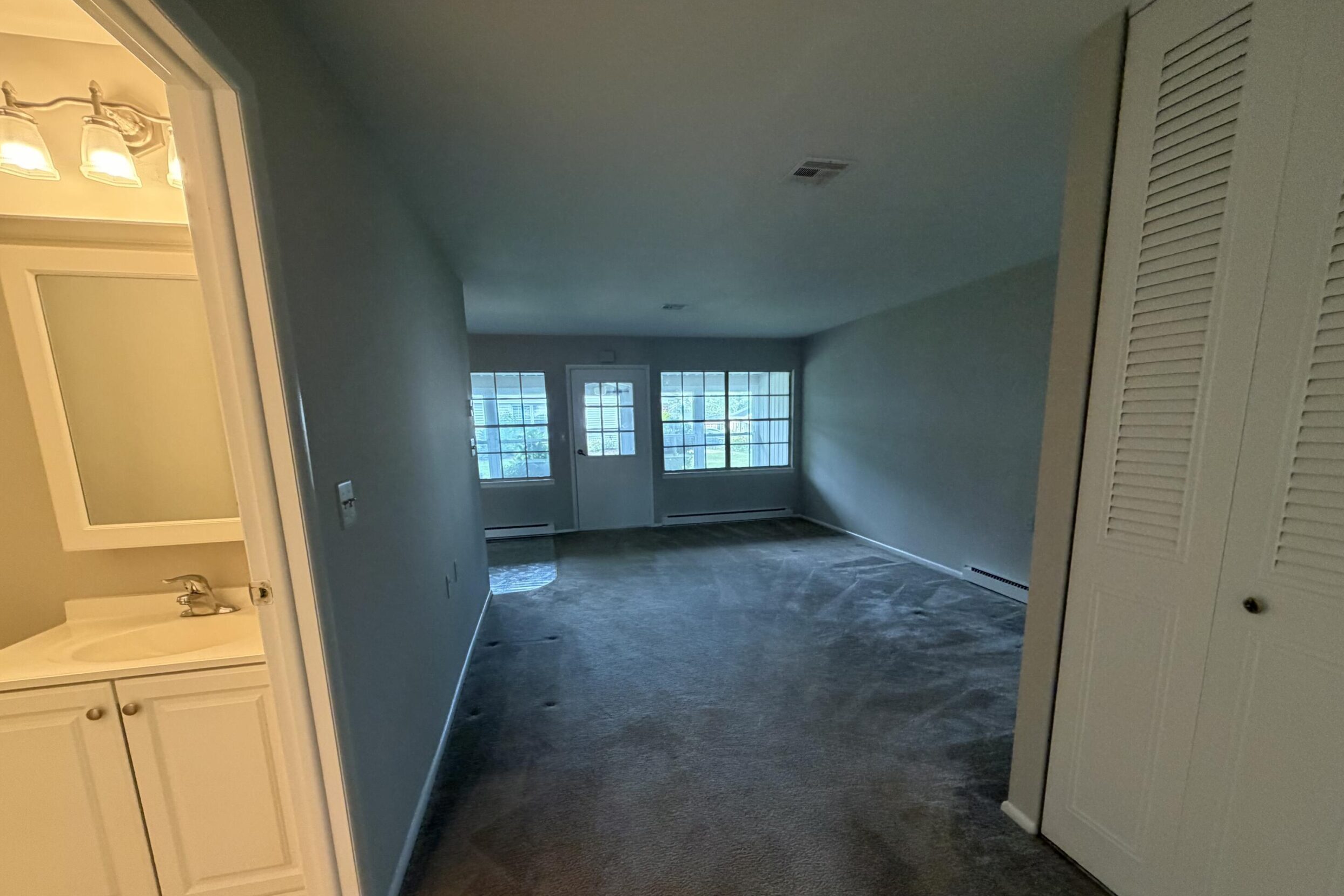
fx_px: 560
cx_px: 692
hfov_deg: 100.4
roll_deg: +1.2
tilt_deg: -10.0
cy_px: 517
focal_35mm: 15
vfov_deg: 76.8
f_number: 2.2
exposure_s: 1/60
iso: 400
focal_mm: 2.22
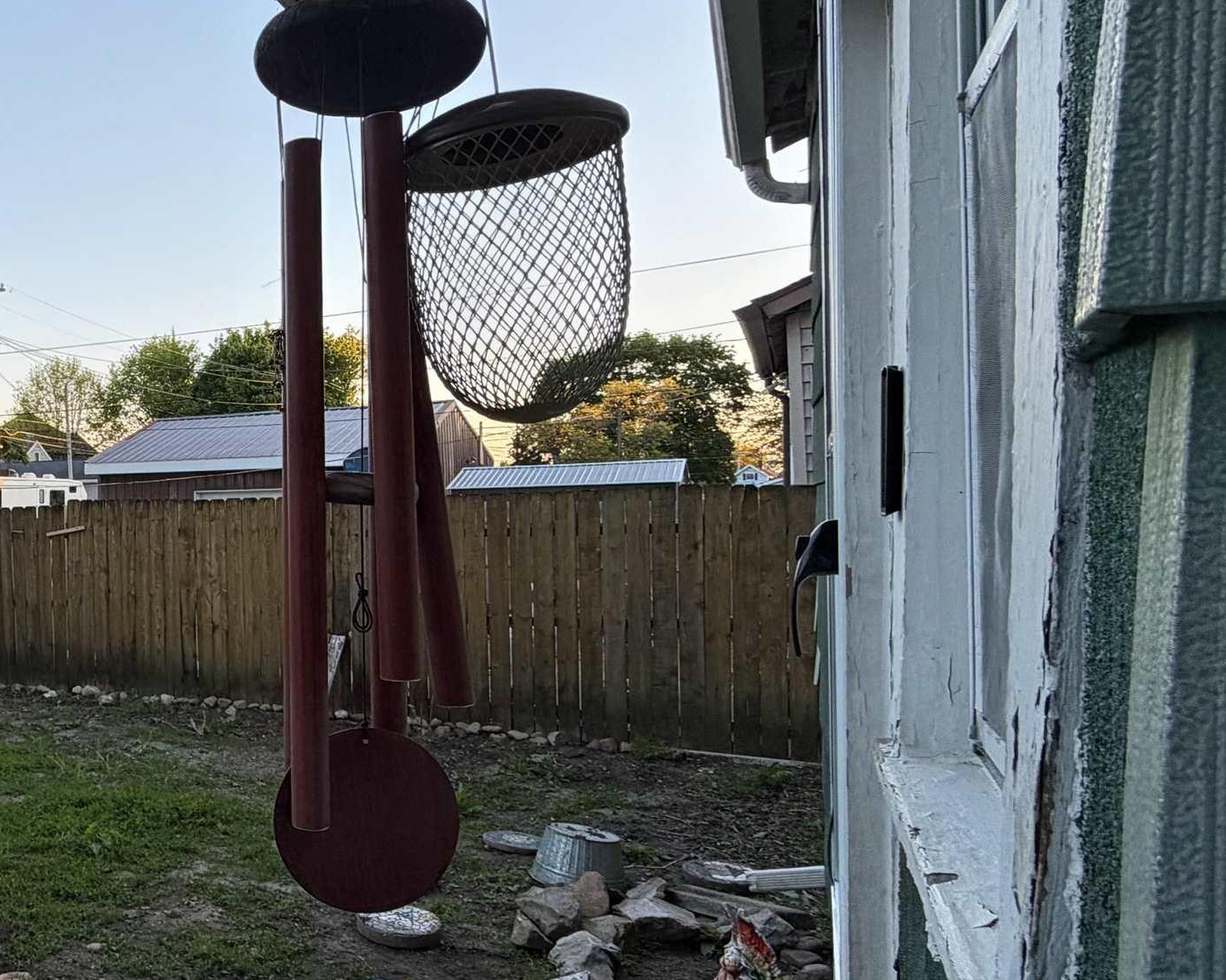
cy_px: 497
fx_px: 1088
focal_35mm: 30
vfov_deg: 48.5
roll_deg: +1.5
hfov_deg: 47.3
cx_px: -39
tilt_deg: +0.8
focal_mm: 2.22
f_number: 2.2
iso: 40
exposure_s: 1/158
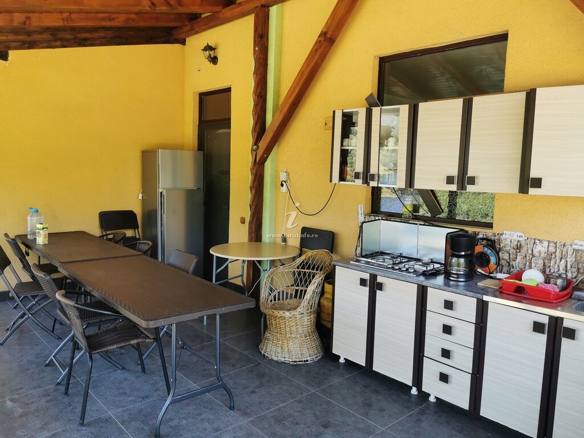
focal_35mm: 27
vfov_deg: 51.4
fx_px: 456
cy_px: 219
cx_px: 292
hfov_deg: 65.3
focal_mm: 5.56
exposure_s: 1/139
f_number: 1.6
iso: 50
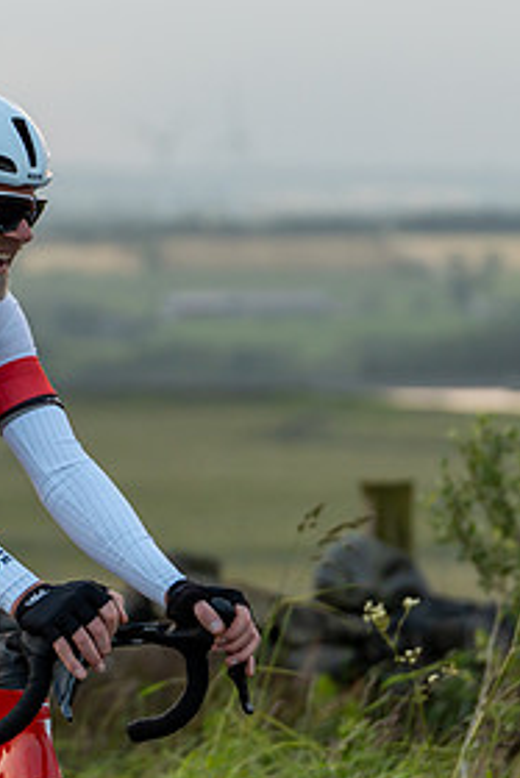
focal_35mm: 248
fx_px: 5366
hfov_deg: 5.5
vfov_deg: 8.3
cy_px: 388
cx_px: -51
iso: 400
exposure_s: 1/1250
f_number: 3.2
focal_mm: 105
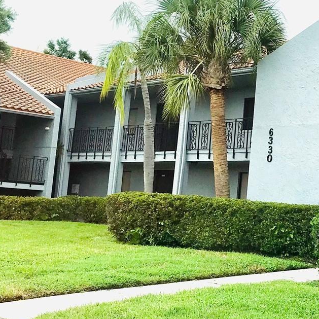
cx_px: 289
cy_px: 110
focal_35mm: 63
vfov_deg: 27.2
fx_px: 657
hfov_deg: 26.4
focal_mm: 3.99
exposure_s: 1/488
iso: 20
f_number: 1.8
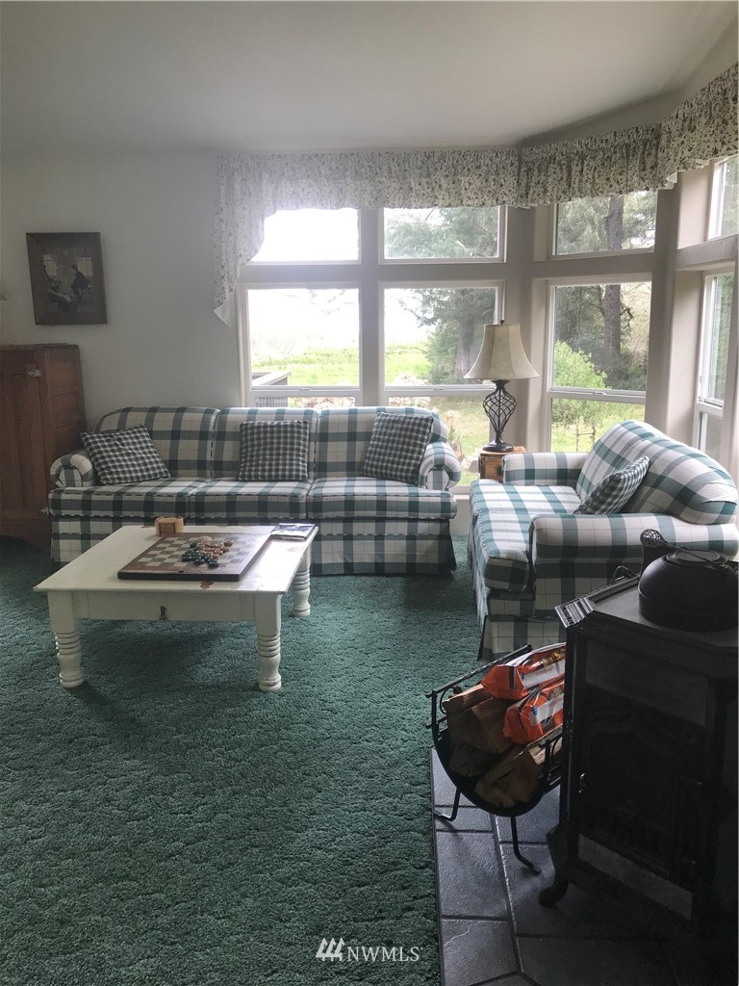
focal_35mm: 28
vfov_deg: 63.4
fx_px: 797
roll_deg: +1.1
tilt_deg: -11.3
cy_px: 493
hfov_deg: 49.7
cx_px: 370
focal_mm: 3.99
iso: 32
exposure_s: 1/95
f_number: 1.8
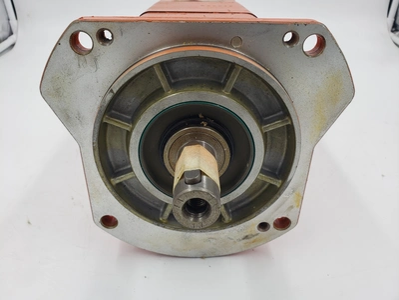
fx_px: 300
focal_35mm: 26
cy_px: 150
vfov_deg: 53.1
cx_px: 200
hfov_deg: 67.3
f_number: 2.4
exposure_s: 1/145
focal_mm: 4.3
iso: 50
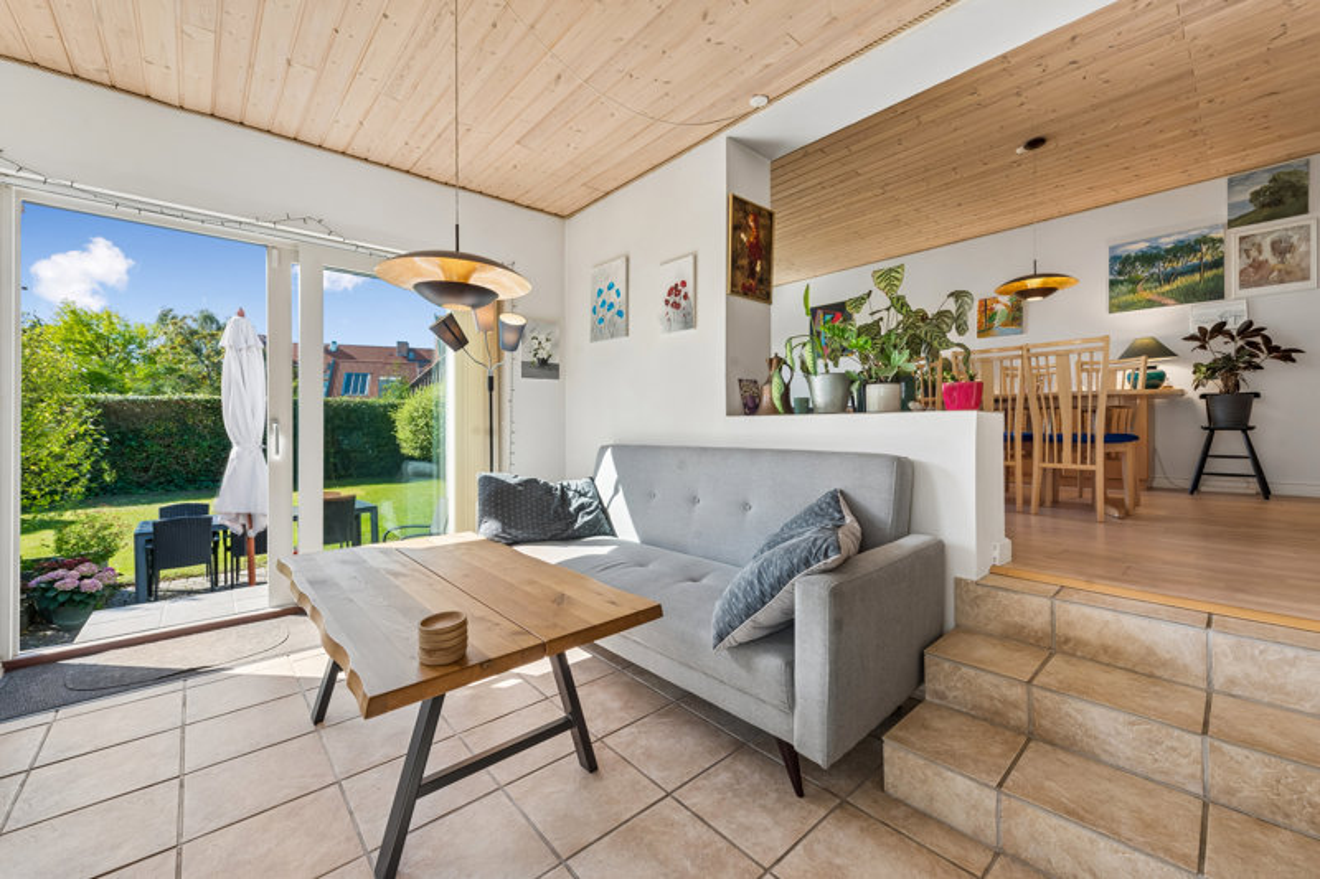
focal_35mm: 14
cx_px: 660
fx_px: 513
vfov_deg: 81.2
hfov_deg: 104.3
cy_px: 440
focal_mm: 14
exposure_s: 1/60
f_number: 10
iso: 250
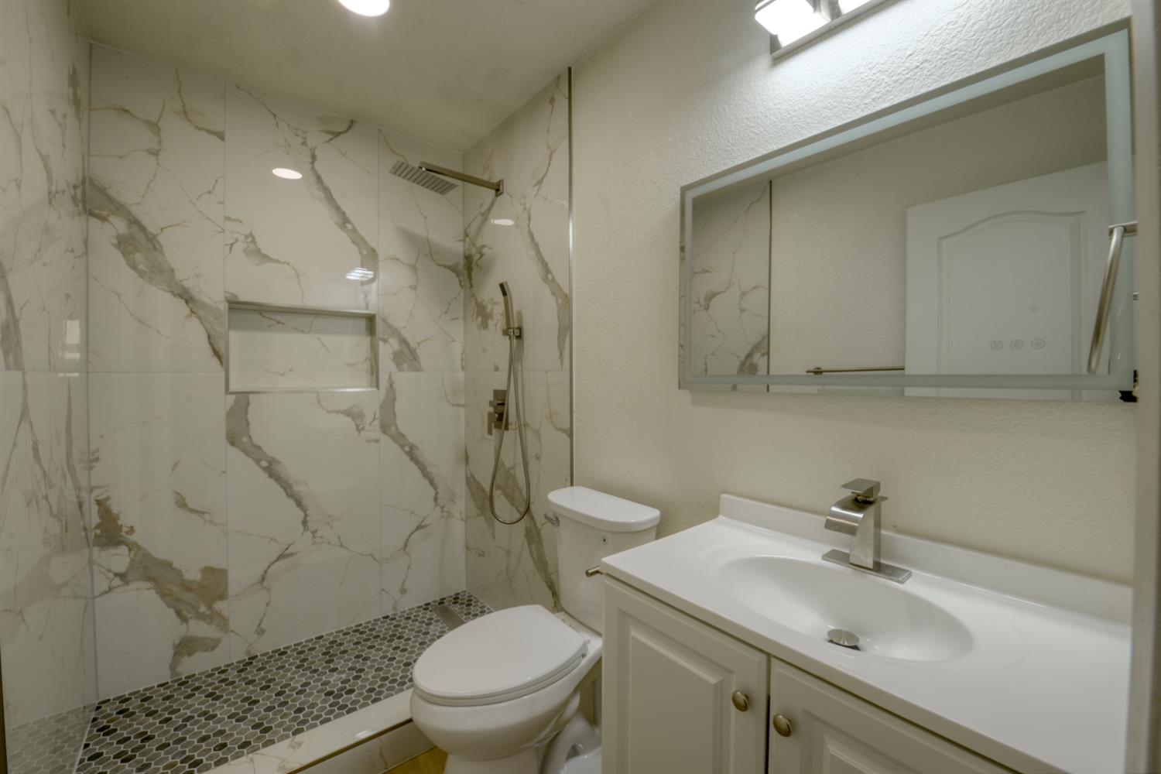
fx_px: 451
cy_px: 387
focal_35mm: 14
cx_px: 580
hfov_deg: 104.3
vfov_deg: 81.2
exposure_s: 1/25
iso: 400
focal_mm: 14
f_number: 10
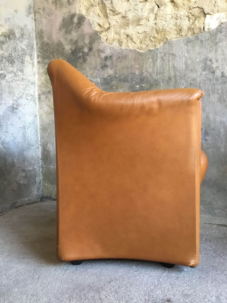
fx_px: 271
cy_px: 152
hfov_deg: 45.4
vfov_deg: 58.4
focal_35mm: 31
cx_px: 114
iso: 125
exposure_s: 1/33
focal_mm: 3.3
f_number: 2.4
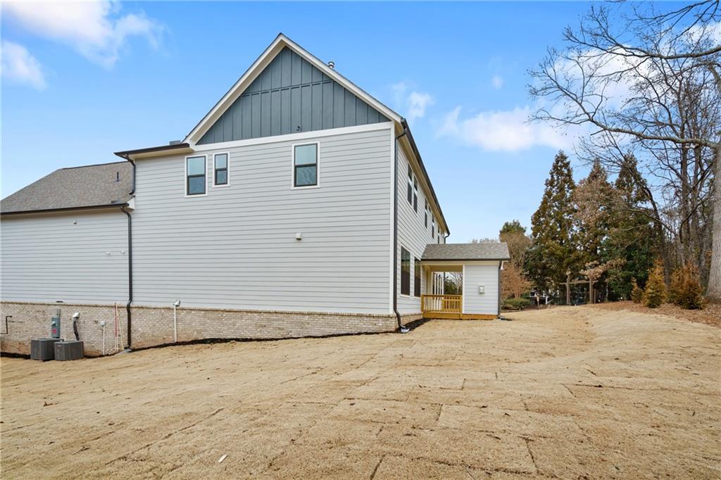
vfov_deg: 73.7
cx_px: 360
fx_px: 320
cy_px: 240
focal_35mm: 16
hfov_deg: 96.8
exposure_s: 1/1000
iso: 1250
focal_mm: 16
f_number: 6.3
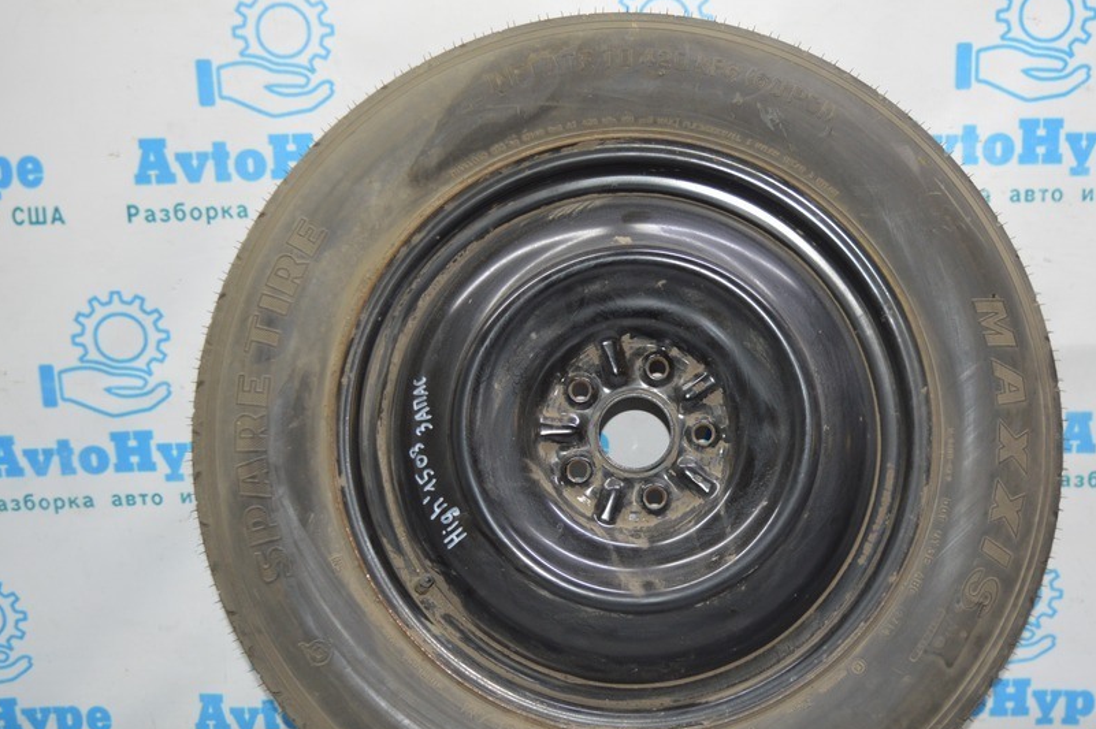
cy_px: 444
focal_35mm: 46
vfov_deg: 29.1
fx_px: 1400
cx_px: 605
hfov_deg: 42.7
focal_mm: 24
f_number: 4
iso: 400
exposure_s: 1/60
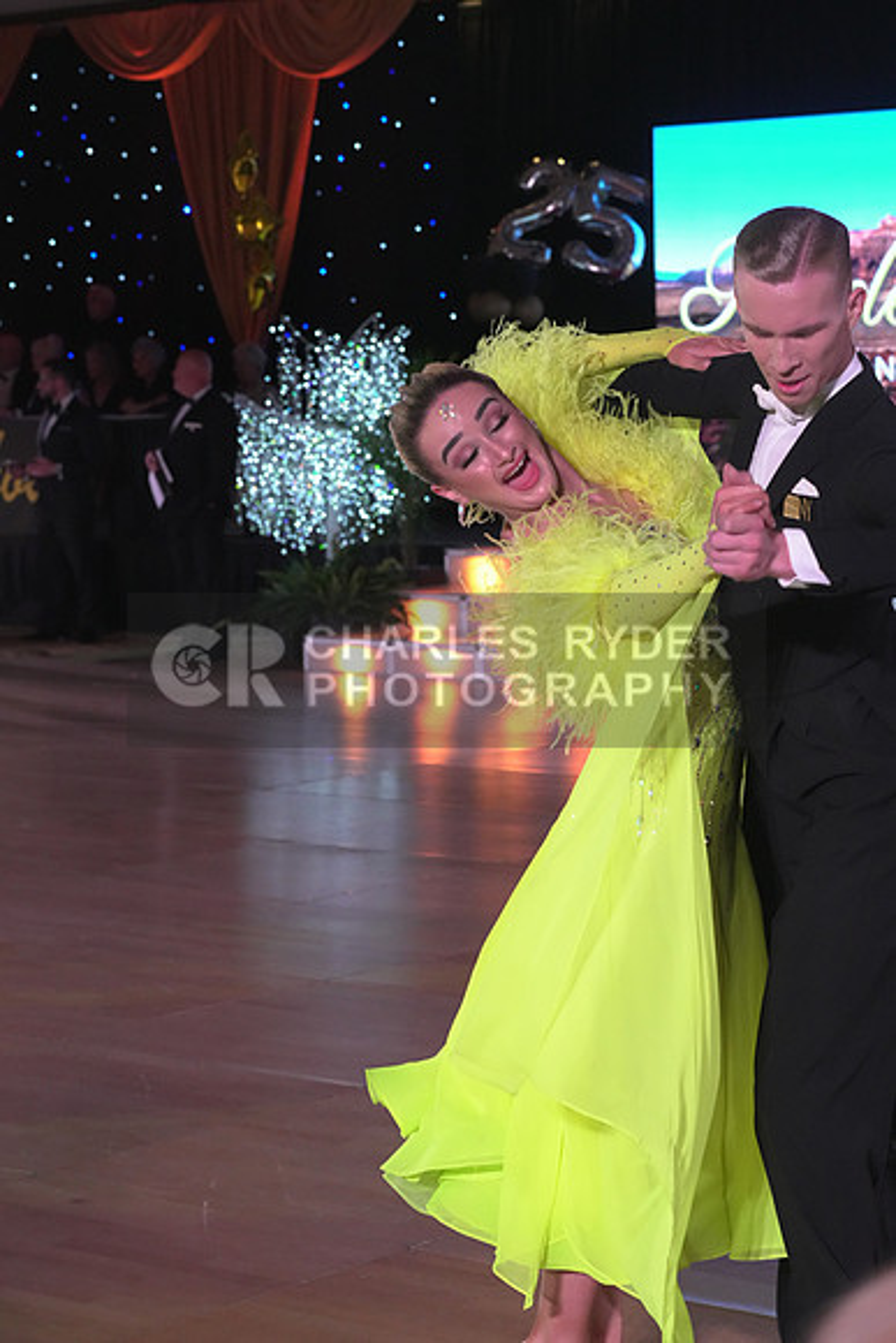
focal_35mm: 87
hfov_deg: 15.7
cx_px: 448
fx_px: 3246
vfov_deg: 23.4
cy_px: 672
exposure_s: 1/320
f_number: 8
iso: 5000
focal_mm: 87
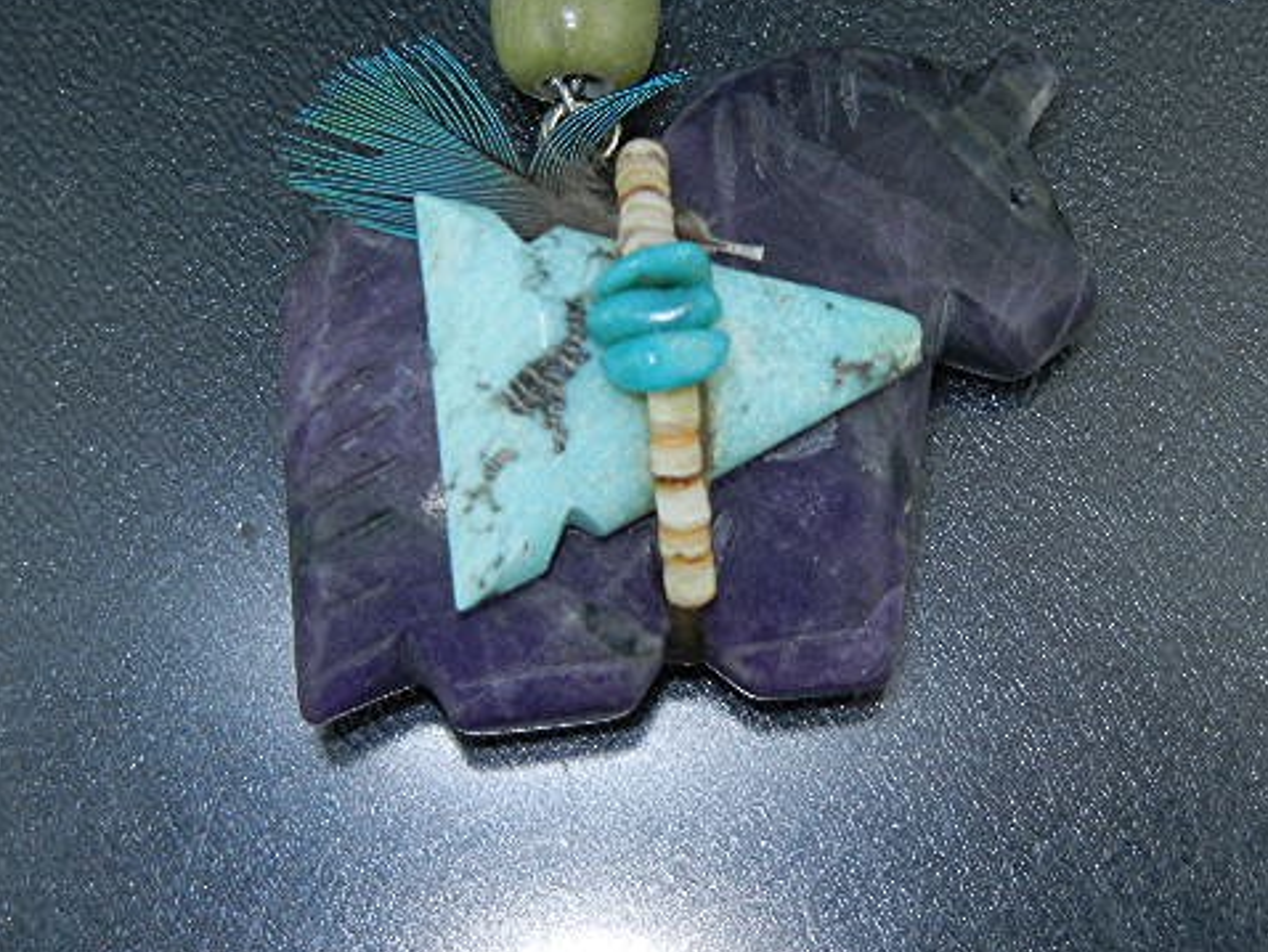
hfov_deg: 21.5
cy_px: 345
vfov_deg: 16.2
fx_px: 3335
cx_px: 692
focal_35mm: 91
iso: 200
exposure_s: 1/30
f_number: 4.1
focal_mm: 12.2
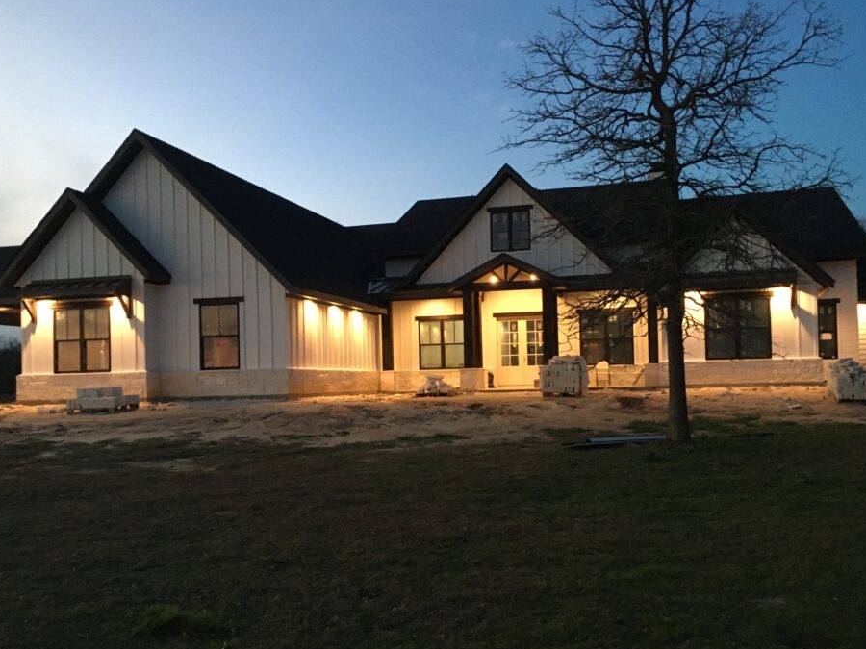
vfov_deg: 42.9
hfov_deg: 55.3
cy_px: 363
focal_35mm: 33
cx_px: 447
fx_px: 826
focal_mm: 4.15
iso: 200
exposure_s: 1/15
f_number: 2.2
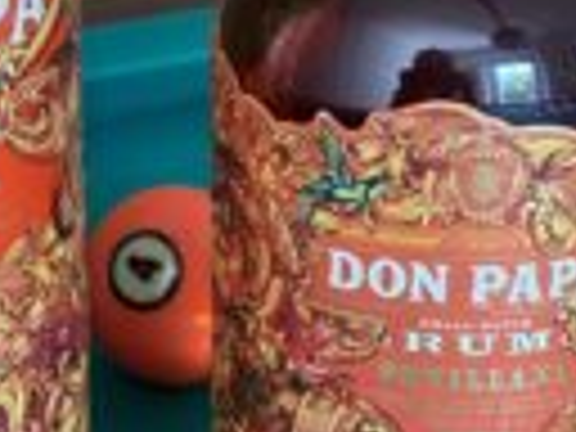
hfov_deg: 23.7
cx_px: 108
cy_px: 9
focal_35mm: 81
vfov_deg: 17.8
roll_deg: +1.0
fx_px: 1348
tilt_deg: -12.4
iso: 500
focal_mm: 4.25
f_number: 1.8
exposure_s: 1/60
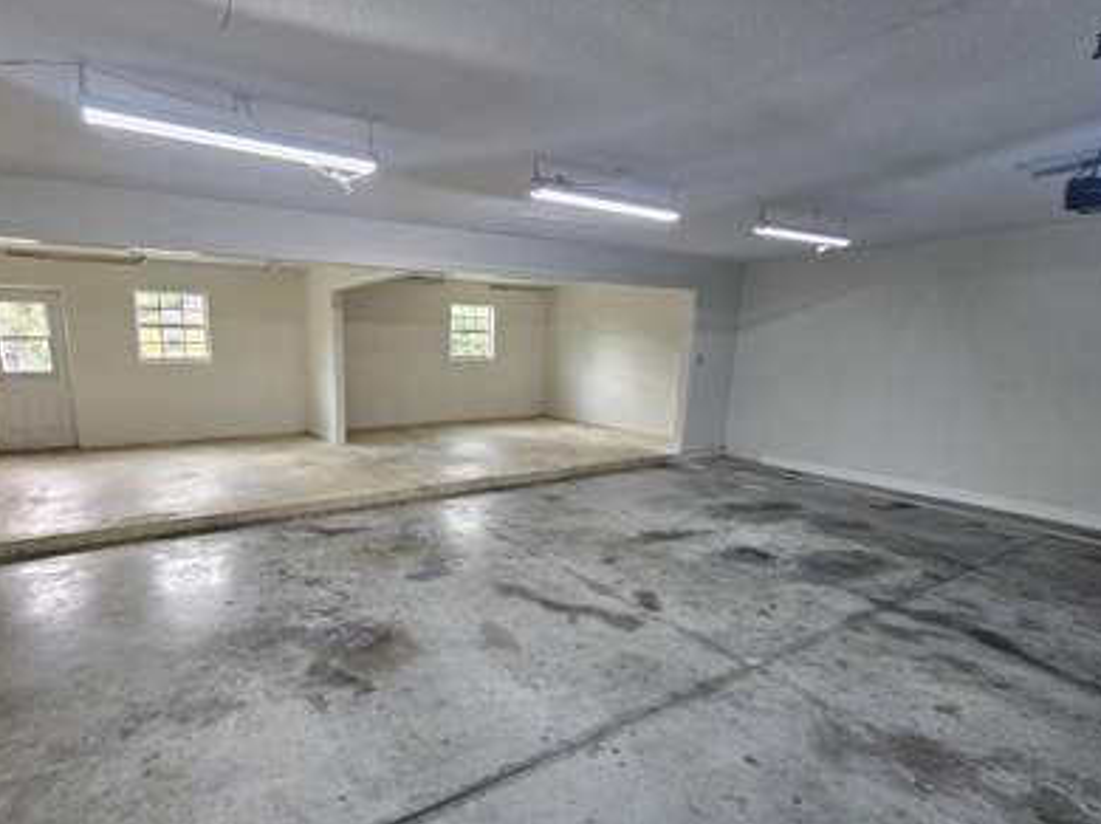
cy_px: 453
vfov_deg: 77.8
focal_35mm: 16
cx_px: 440
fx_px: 509
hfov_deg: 93.3
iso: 80
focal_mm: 2.2
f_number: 2.2
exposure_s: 1/60
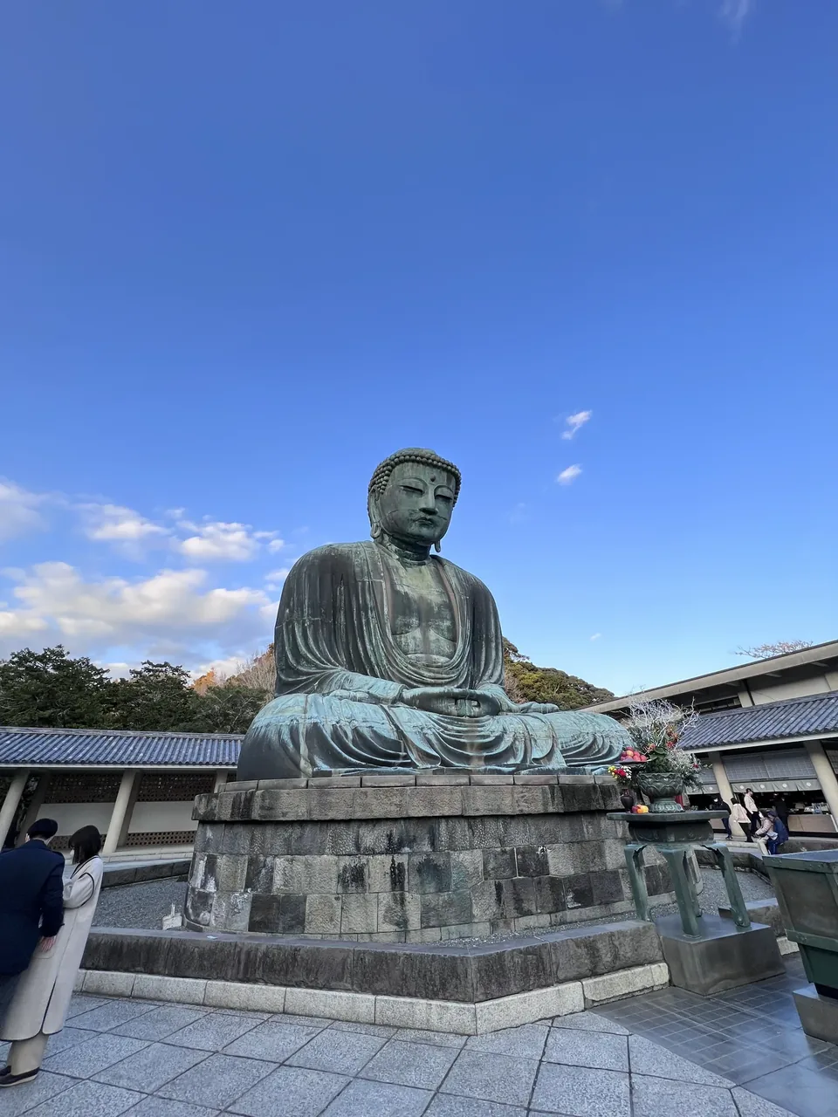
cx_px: 419
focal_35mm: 13
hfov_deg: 89.9
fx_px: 420
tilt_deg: +29.7
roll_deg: +0.4
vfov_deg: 106.2
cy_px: 558
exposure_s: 1/377
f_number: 1.8
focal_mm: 1.57
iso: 32
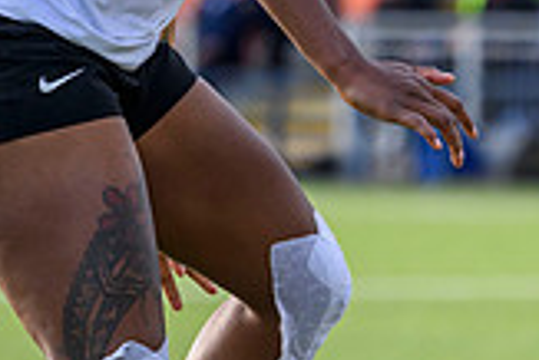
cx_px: 1143
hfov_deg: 2.3
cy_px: 623
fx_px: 13487
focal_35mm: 900
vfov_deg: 1.5
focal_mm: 200
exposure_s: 1/1600
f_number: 4
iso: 500
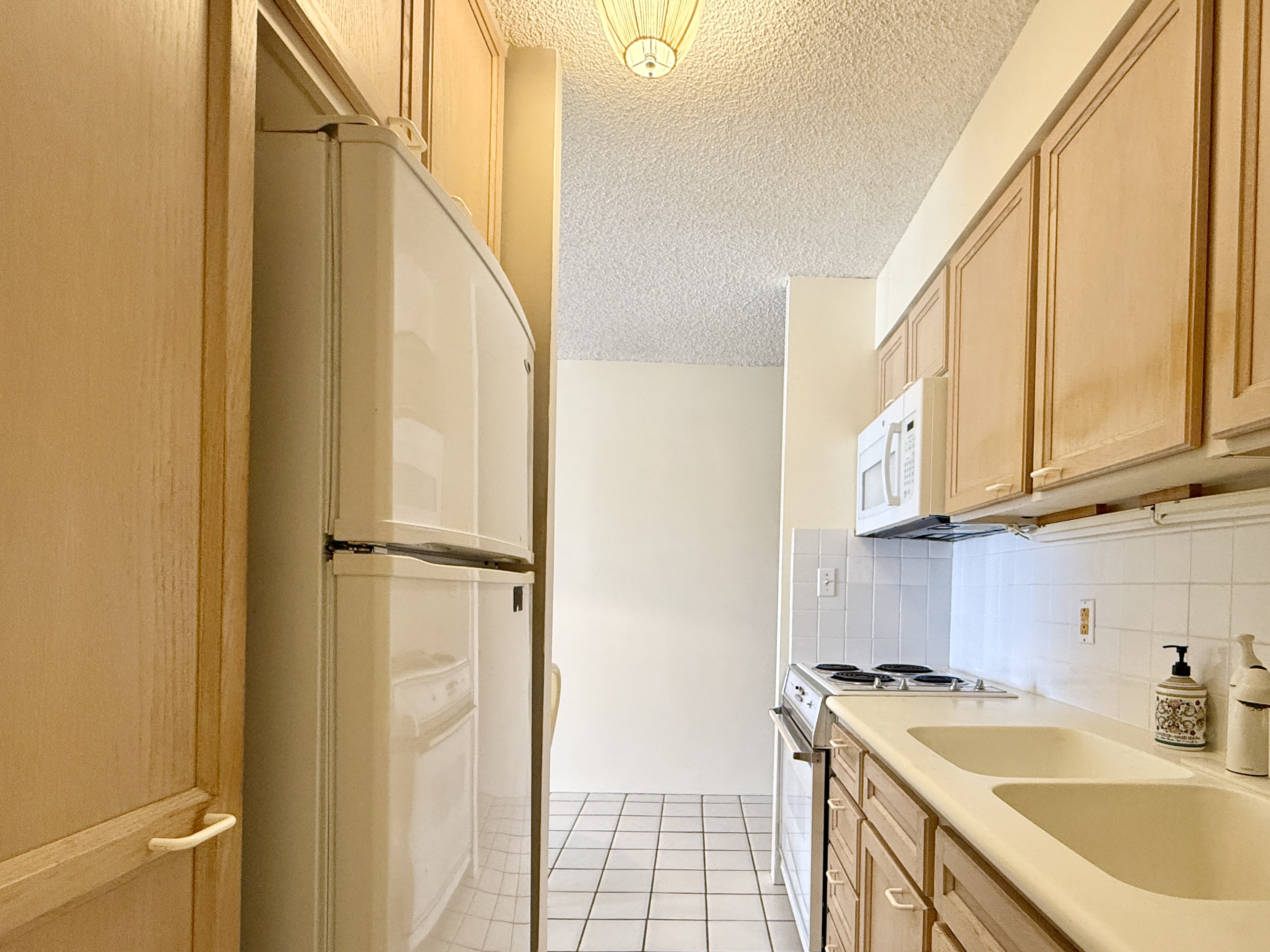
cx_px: 721
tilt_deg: -0.5
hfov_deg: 87.2
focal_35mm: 18
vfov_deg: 70.4
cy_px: 596
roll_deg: +0.3
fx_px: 660
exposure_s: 1/120
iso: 320
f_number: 2.2
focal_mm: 2.22
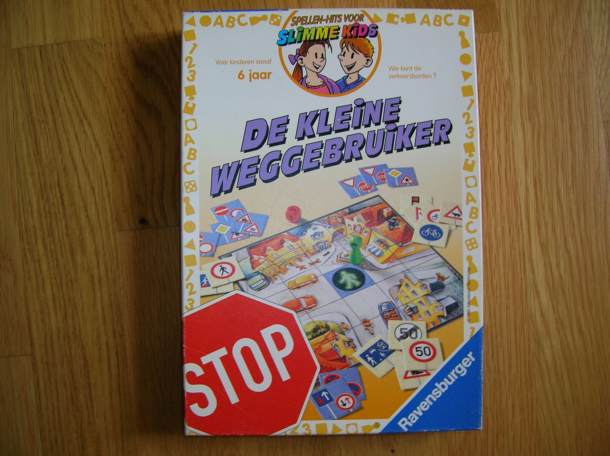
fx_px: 599
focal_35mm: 34
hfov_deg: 54.0
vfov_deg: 41.7
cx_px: 305
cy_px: 228
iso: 50
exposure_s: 1/30
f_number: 2.9
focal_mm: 5.7
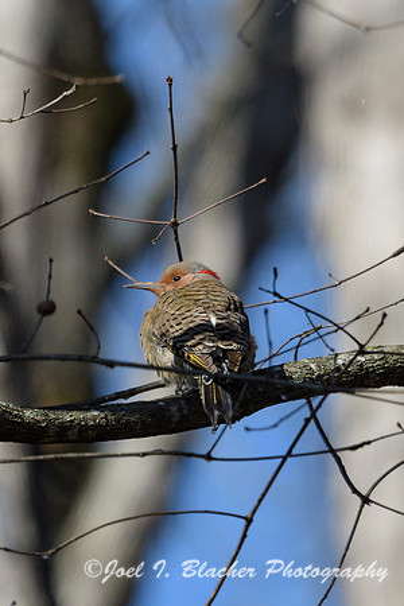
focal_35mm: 750
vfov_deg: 2.7
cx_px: 202
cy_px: 303
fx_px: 12624
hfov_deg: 1.8
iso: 400
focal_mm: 500
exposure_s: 1/2000
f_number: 5.6
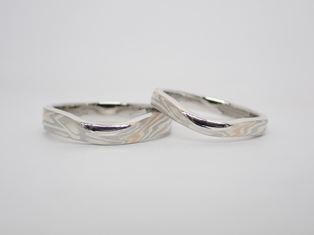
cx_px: 157
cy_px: 118
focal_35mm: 77
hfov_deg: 25.3
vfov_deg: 19.1
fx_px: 698
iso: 200
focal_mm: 13.65
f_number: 4.1
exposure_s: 1/125
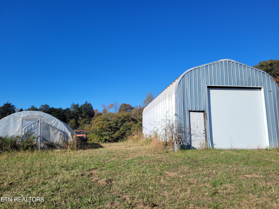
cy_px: 104
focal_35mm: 26
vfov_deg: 53.1
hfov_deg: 67.3
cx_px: 140
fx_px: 210
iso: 40
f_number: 1.8
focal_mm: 5.4
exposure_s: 1/2715
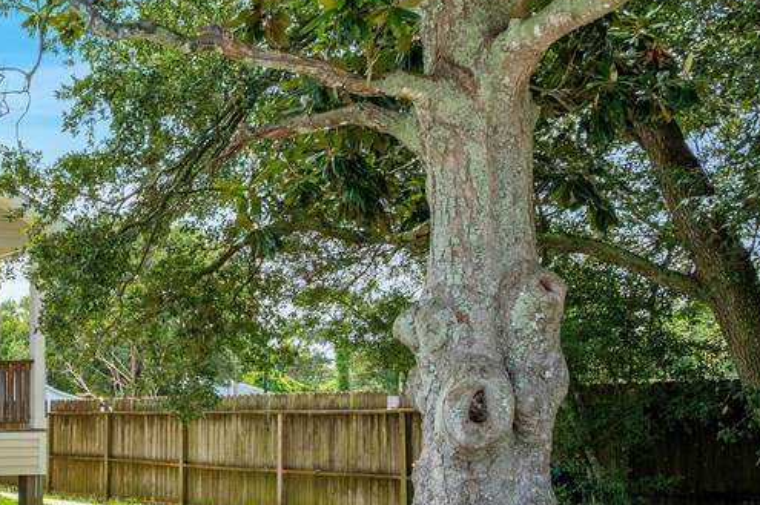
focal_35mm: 62
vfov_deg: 21.5
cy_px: 434
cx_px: -178
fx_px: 1308
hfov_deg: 27.9
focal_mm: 24
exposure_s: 1/160
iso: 125
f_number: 10
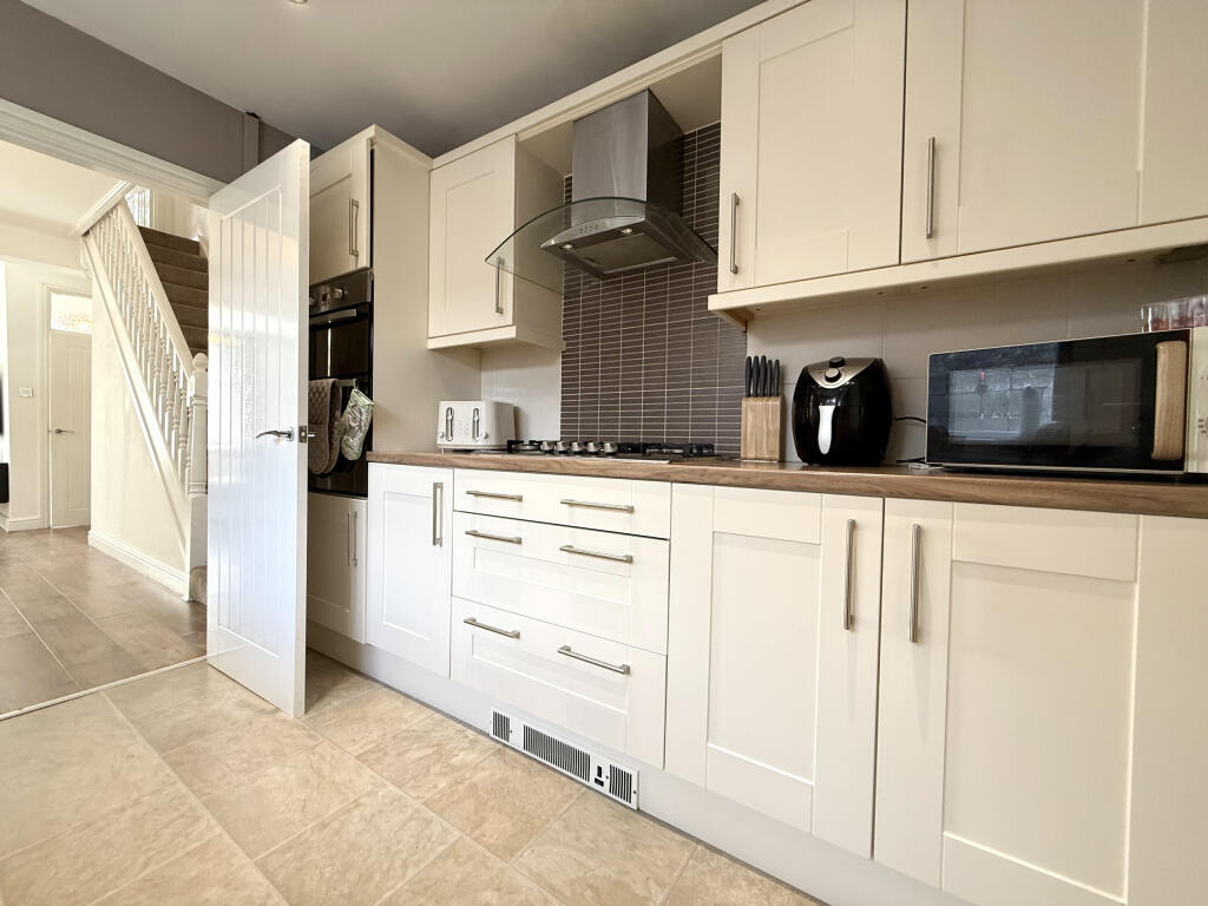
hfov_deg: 102.1
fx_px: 489
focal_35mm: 14
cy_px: 453
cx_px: 604
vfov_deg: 85.7
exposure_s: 1/99
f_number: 2.2
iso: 200
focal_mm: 2.22
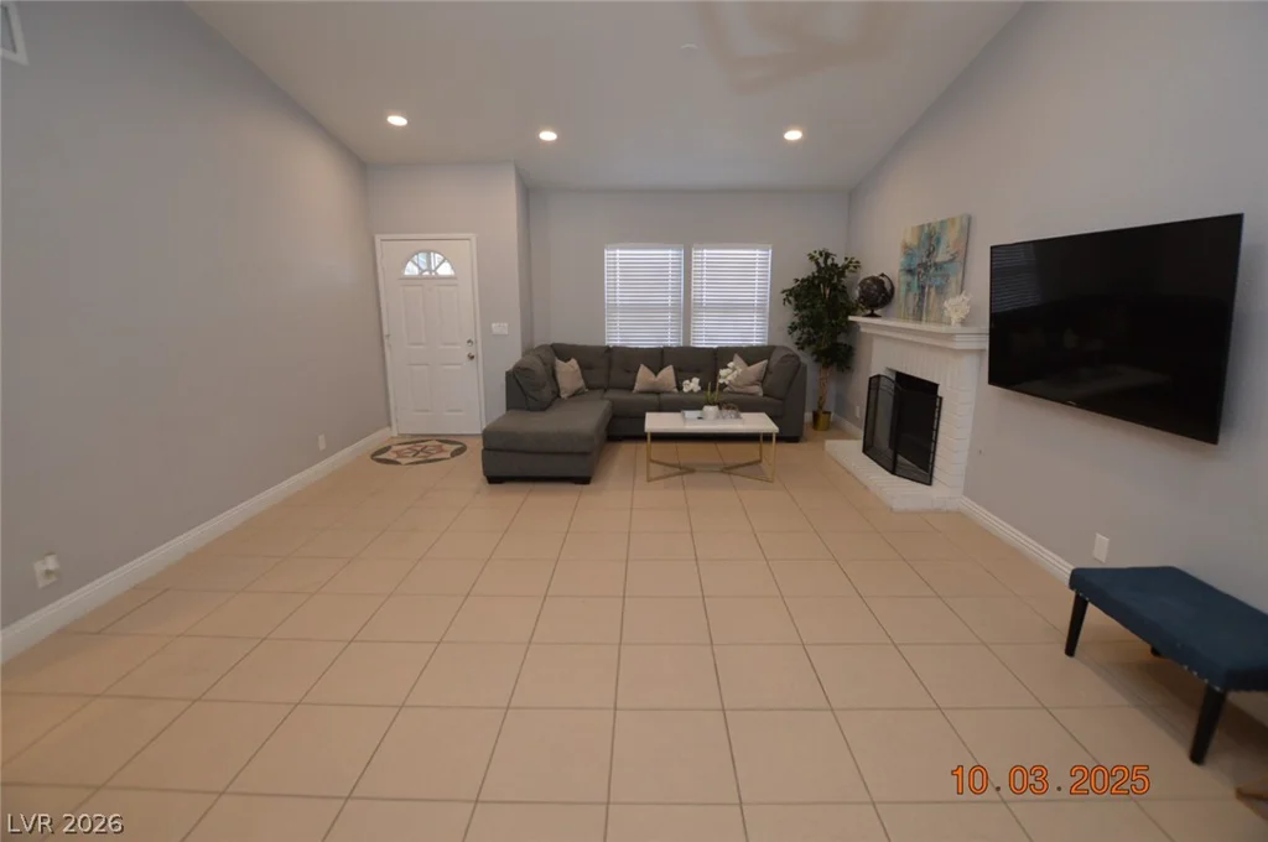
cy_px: 421
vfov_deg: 77.2
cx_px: 634
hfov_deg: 100.5
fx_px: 528
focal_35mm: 15
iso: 400
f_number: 4
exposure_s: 1/60
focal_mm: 10
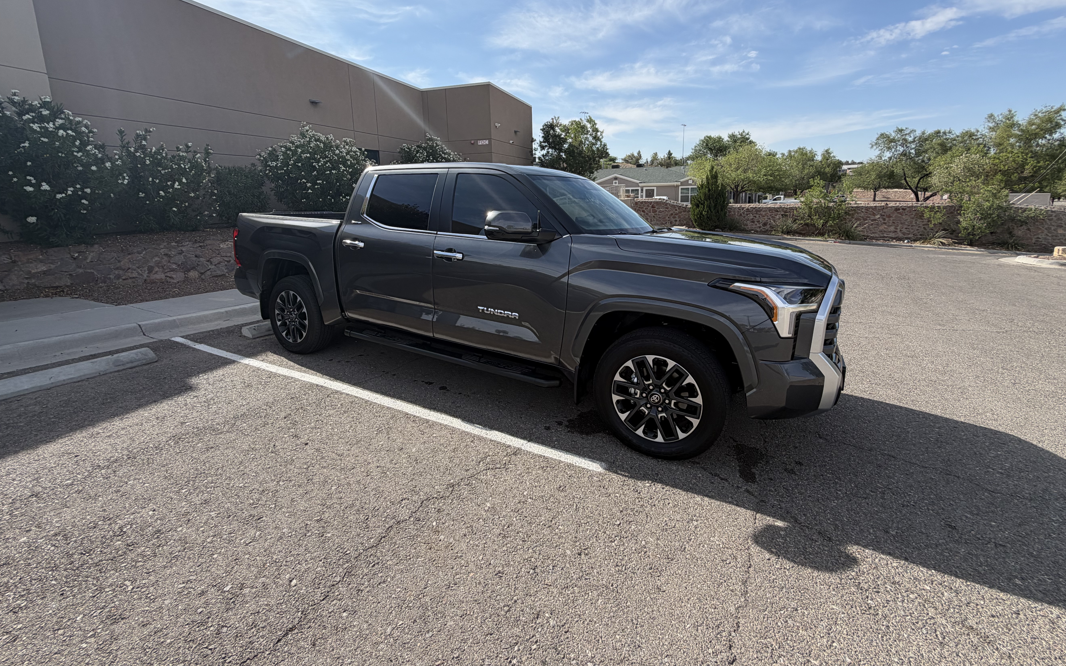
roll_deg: +1.3
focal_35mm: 16
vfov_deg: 70.7
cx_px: 524
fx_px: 465
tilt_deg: -9.8
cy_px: 276
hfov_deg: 97.8
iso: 20
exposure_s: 1/799
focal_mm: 2.22
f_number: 2.2
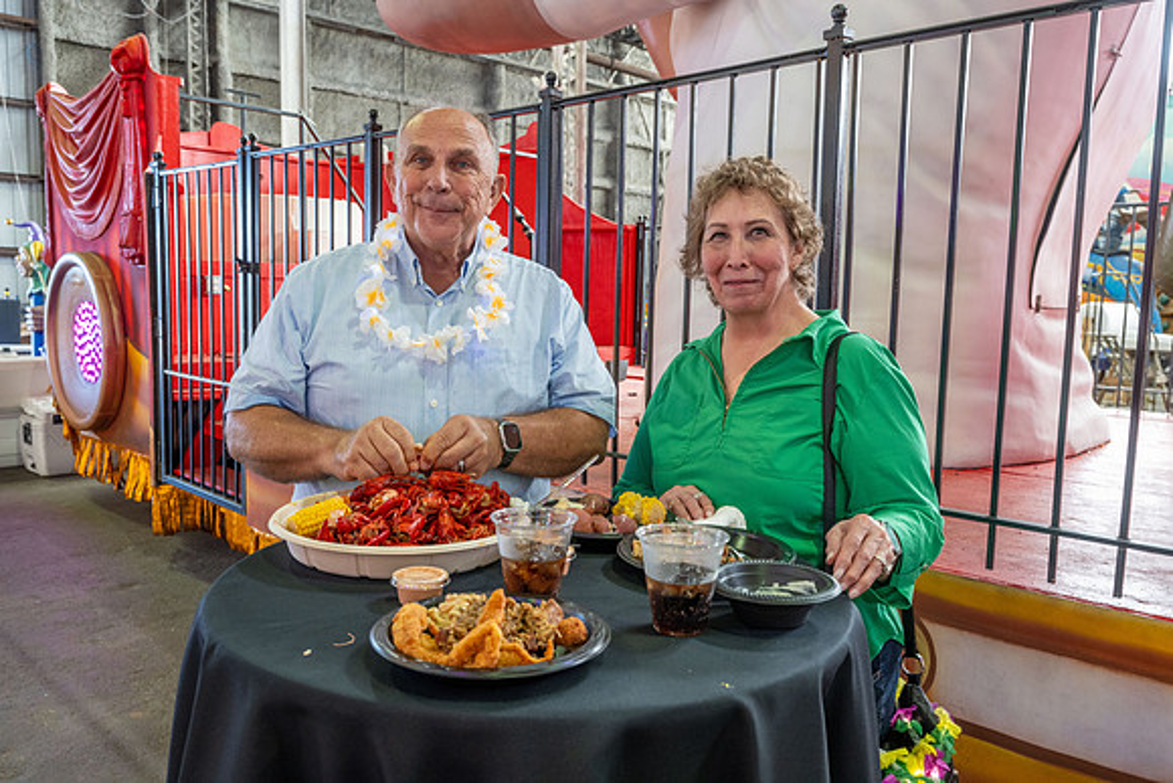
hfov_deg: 63.6
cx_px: 586
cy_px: 392
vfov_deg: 45.0
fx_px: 945
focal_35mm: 29
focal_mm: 29
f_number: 6.3
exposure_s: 1/30
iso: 900
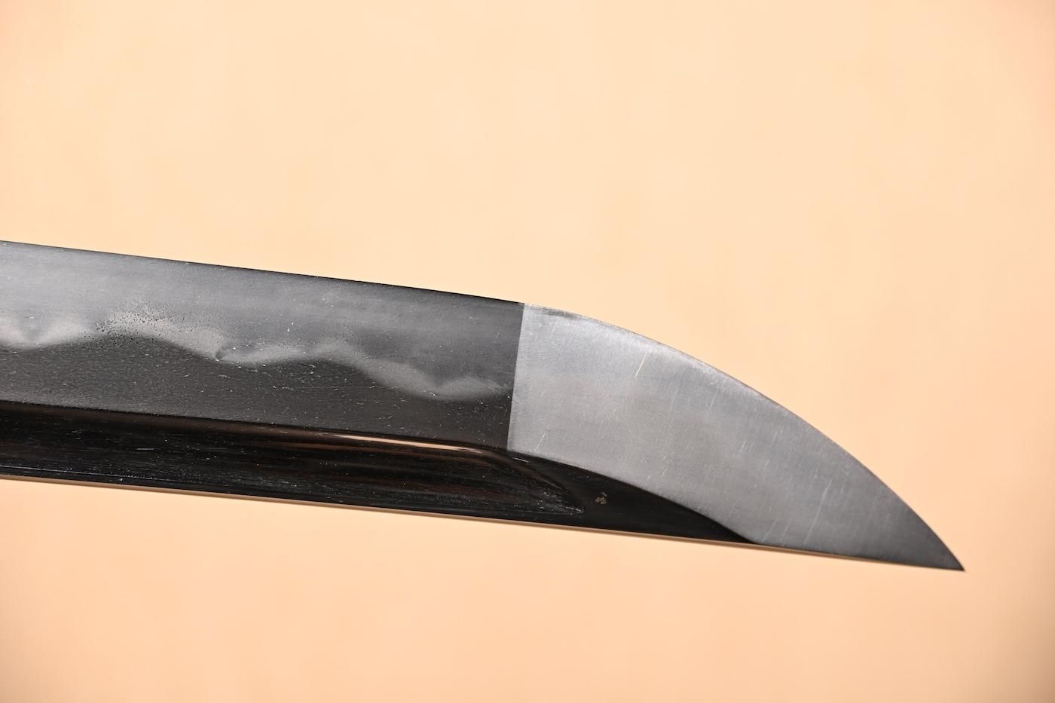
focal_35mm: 105
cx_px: 528
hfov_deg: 19.5
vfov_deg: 13.0
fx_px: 3077
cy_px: 352
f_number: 5.3
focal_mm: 70
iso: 100
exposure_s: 1/2
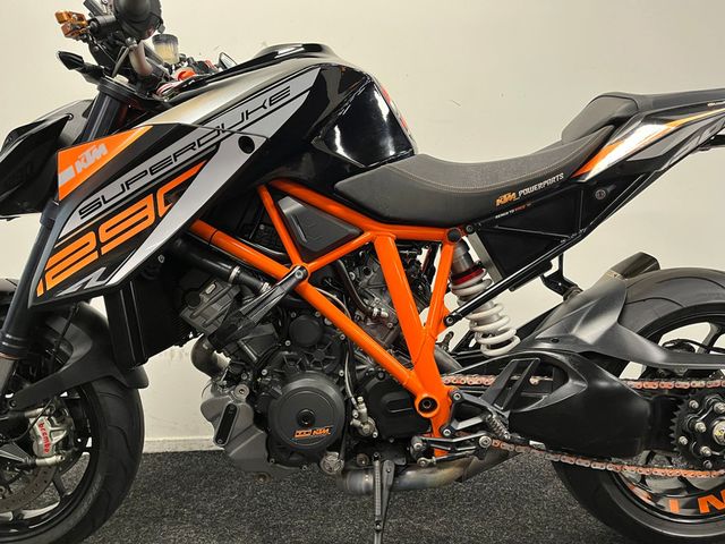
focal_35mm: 26
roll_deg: +1.0
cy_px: 272
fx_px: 545
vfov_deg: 53.1
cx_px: 362
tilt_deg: -2.8
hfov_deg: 67.3
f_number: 1.6
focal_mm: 5.1
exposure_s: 1/50
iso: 250
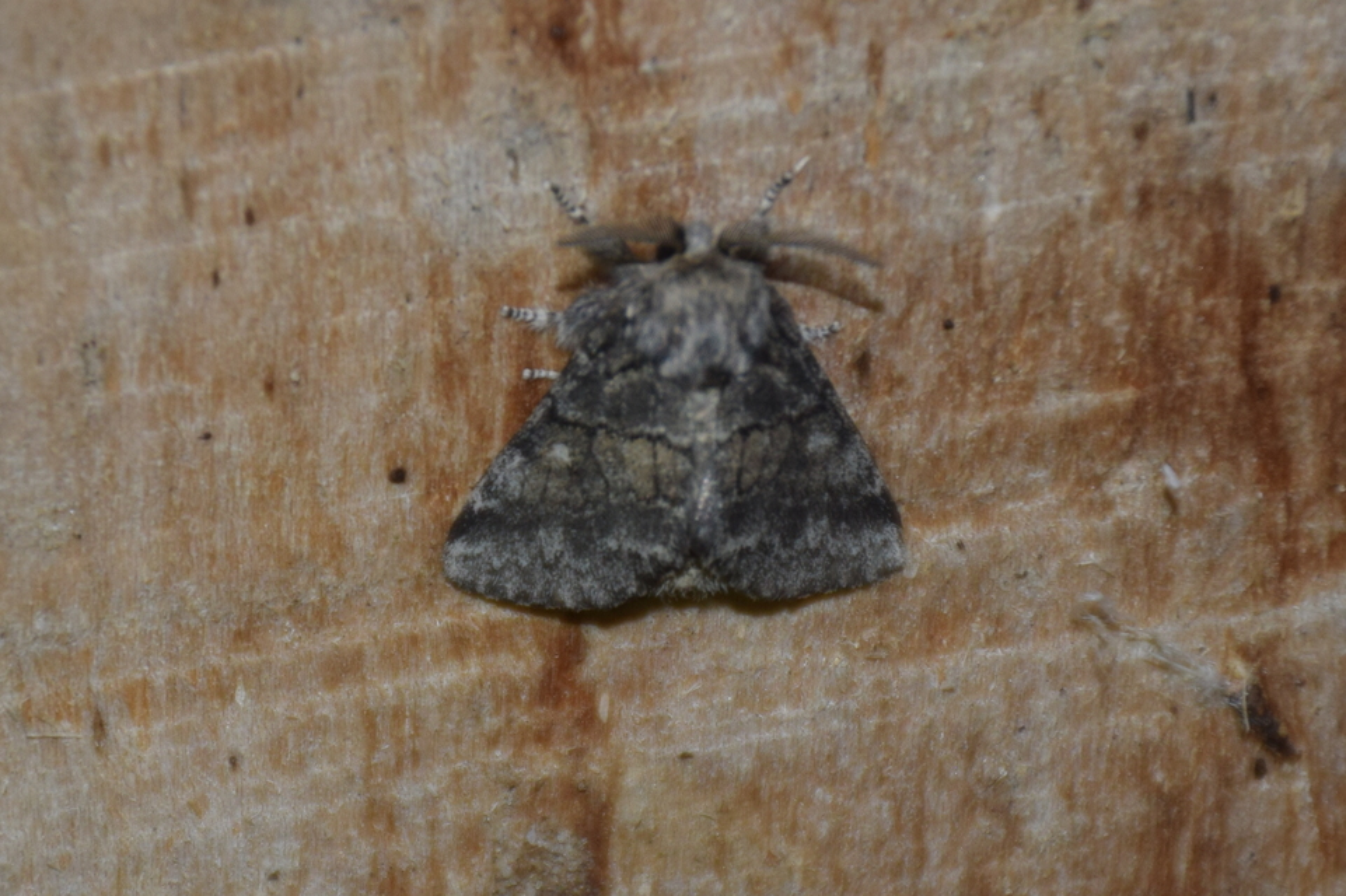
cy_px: 448
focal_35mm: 210
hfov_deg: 9.8
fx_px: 7849
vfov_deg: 6.5
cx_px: 673
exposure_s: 1/60
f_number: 5.6
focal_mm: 140
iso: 320
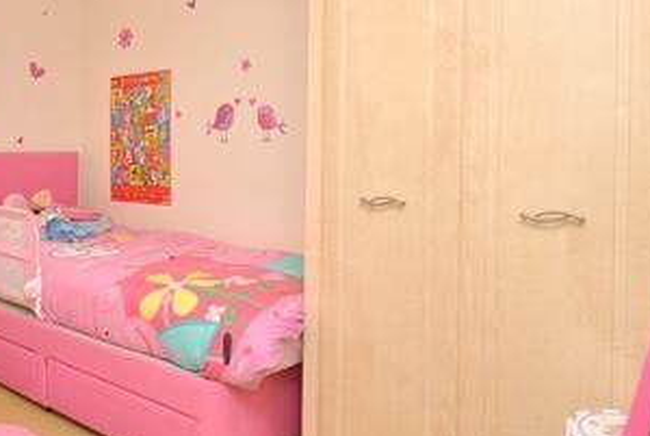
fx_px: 579
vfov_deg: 40.8
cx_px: 180
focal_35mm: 32
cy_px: 150
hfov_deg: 56.4
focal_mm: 10
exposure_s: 1/100
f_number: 5
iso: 200
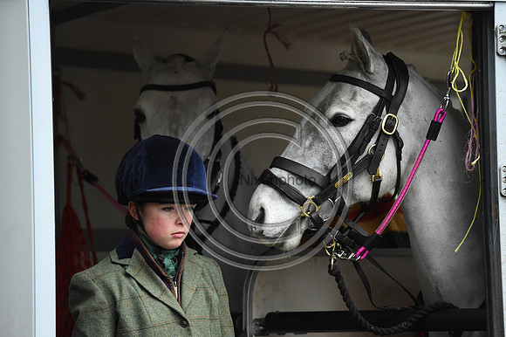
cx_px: 253
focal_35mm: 170
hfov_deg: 12.1
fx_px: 2388
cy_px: 168
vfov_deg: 8.1
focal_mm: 170
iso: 3200
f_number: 3.5
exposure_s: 1/1250
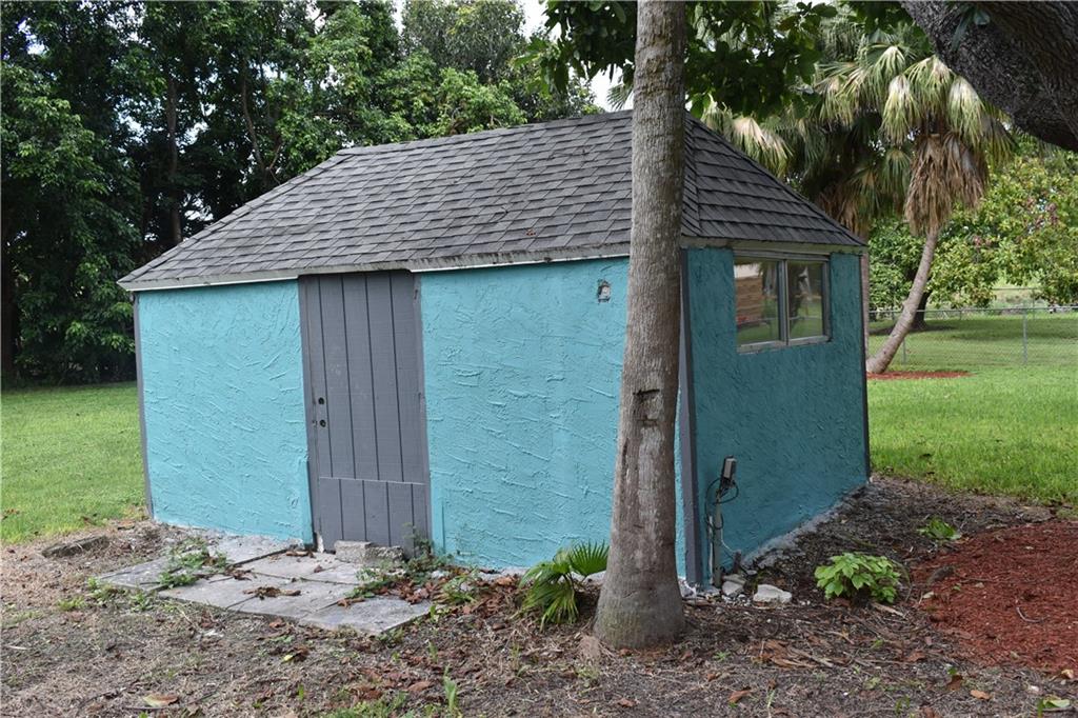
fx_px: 1078
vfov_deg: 36.8
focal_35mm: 36
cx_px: 539
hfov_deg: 53.1
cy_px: 359
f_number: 8
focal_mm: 24
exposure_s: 1/250
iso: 280
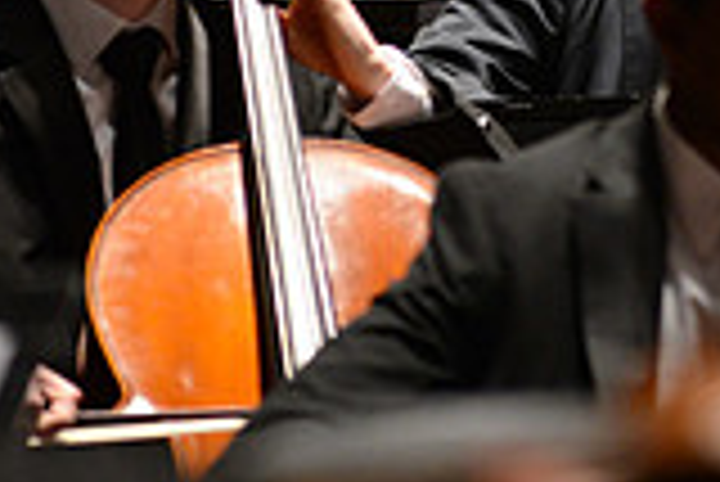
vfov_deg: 1.9
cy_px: -227
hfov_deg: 2.8
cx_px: 850
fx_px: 14493
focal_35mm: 724
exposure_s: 1/250
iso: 3200
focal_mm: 200
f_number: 2.8
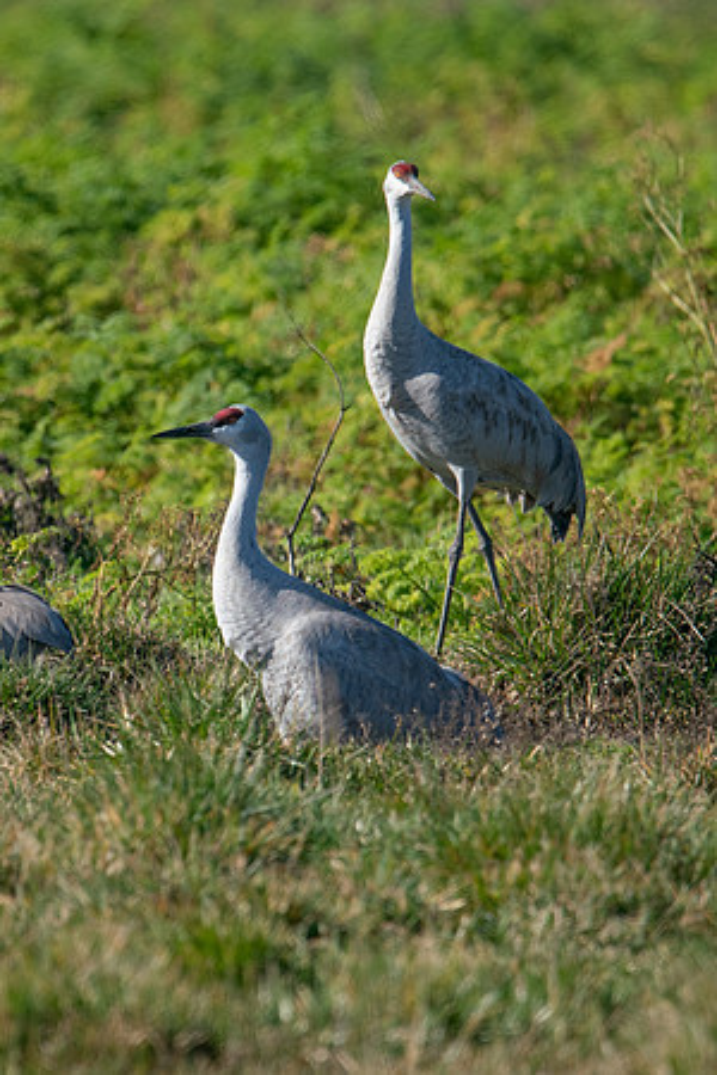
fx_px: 33737
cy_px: 542
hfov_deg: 1.2
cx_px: 245
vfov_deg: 1.8
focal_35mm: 1129
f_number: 6.3
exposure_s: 1/1600
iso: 640
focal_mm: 560
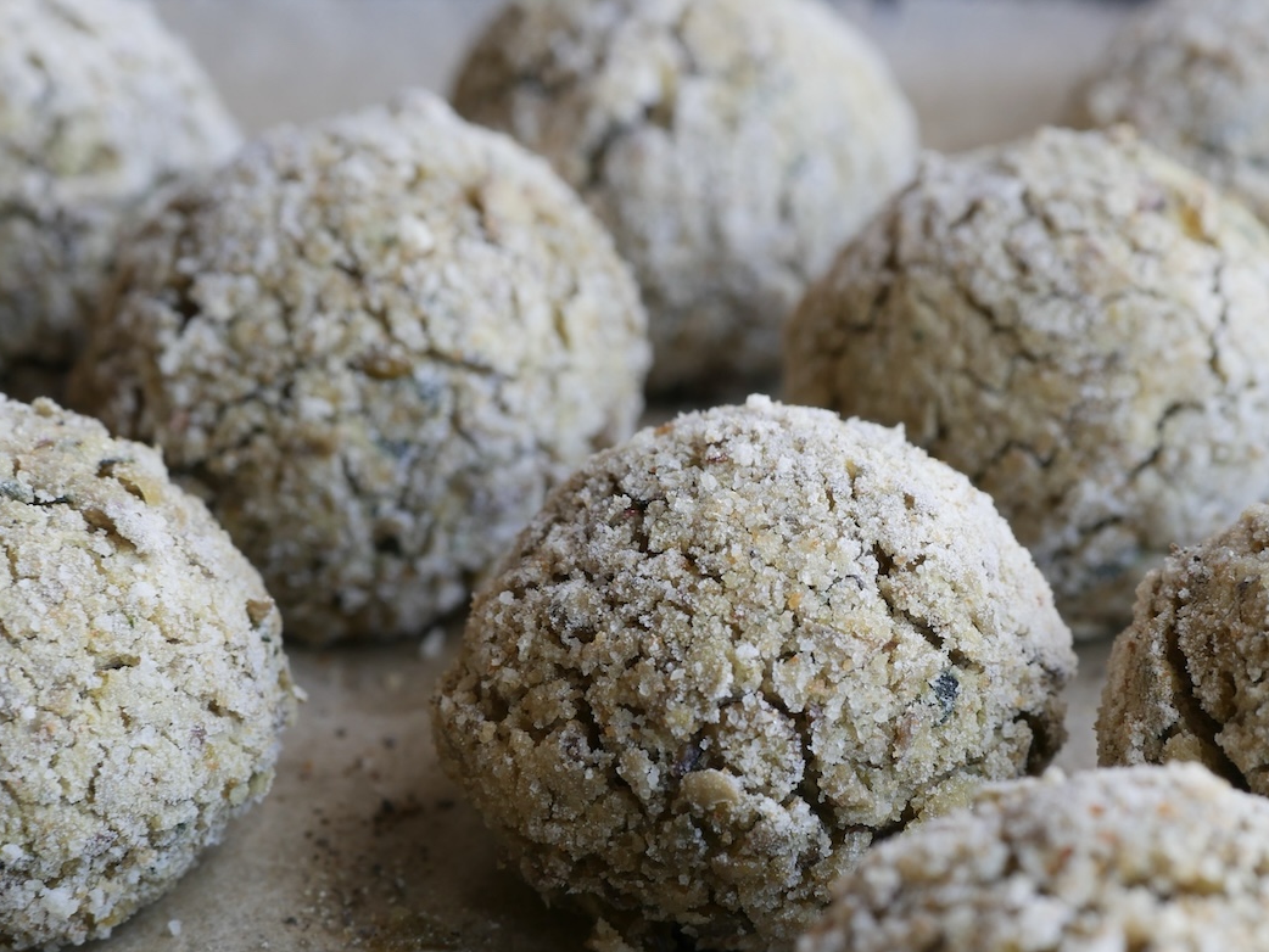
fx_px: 3630
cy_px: 547
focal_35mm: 99
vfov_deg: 14.9
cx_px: 716
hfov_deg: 19.8
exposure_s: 1/25
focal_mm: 43
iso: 200
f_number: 5.6
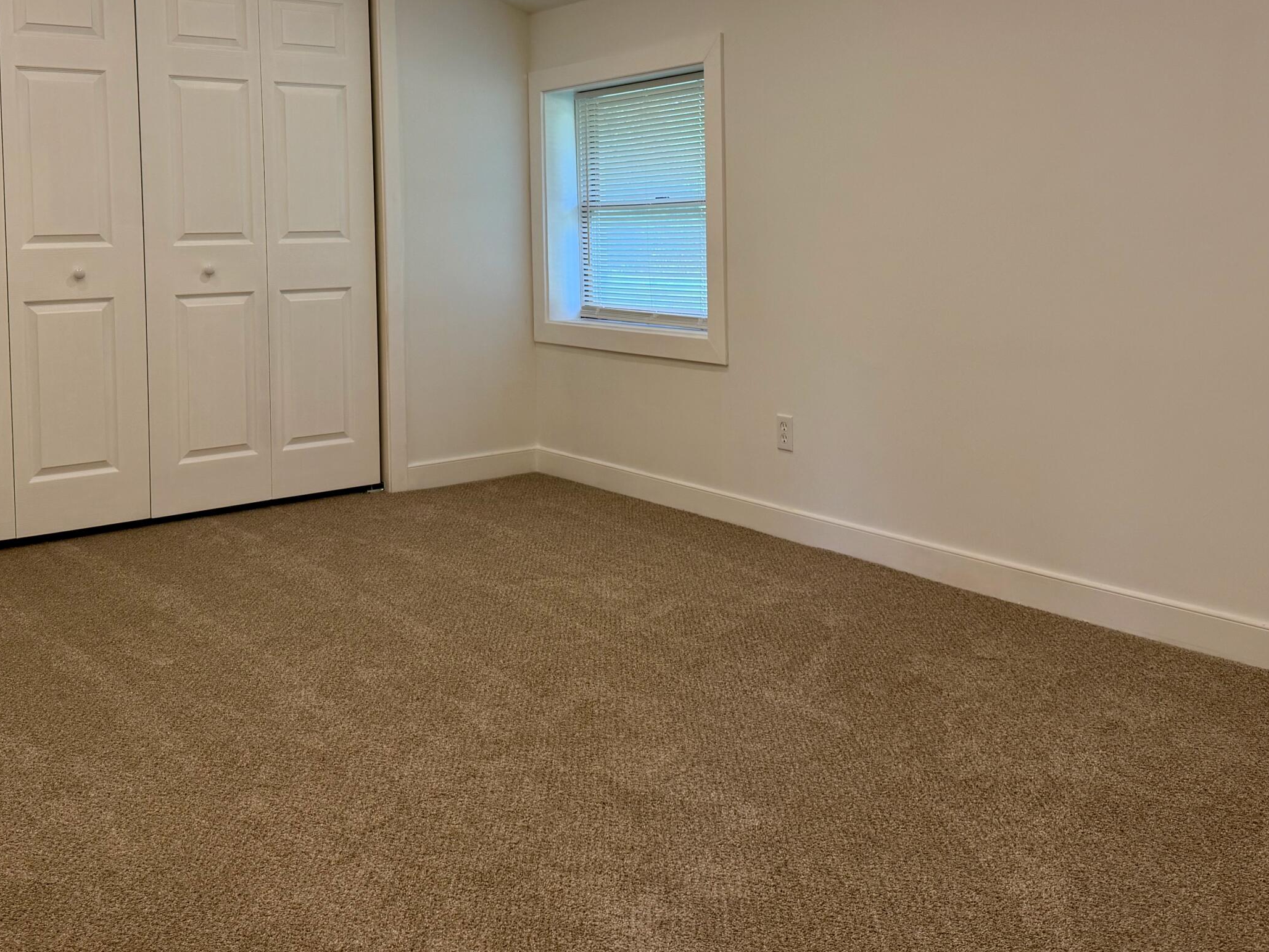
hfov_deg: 52.5
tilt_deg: -1.8
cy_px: 265
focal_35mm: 35
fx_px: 1283
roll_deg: +1.3
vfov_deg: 39.8
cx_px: 554
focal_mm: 6.76
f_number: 1.78
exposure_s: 1/189
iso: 100
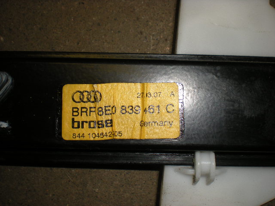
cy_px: 103
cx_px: 138
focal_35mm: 38
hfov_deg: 49.0
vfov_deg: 37.7
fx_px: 302
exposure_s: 1/60
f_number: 4.6
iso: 64
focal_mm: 6.3
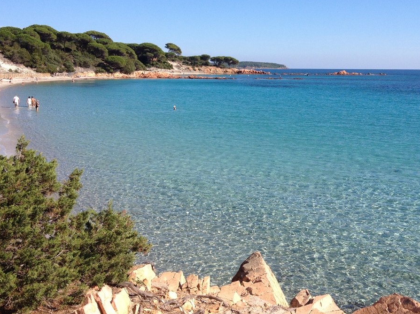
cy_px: 112
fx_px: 570
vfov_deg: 30.7
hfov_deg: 40.4
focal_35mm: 47
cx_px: 235
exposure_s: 1/1623
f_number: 2.4
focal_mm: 4.28
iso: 64
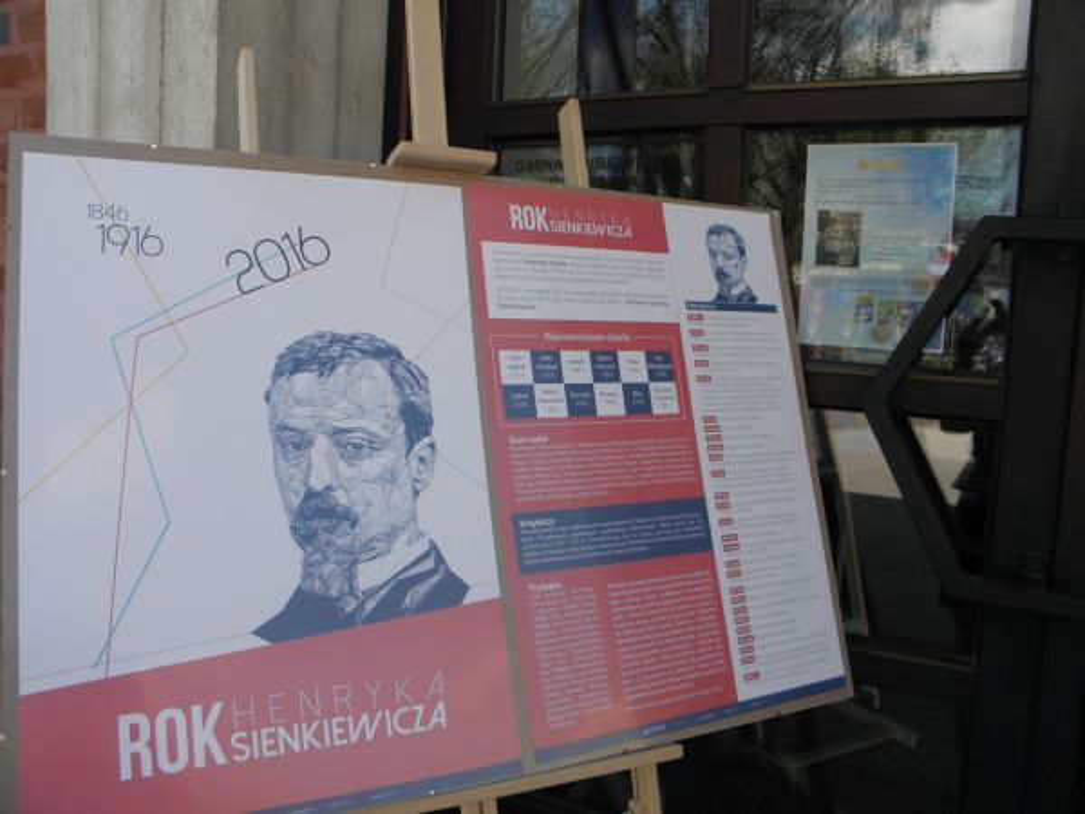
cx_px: 542
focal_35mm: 28
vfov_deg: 49.7
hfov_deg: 63.4
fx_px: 878
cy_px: 407
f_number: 3.5
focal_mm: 5
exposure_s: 1/400
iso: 100
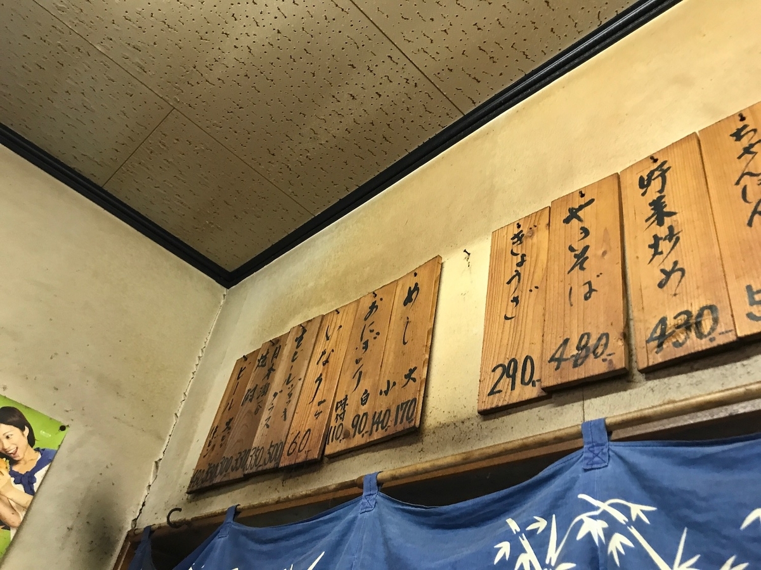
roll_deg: -11.0
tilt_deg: +37.5
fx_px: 616
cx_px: 380
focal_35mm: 28
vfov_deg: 49.7
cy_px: 285
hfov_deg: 63.4
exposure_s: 1/15
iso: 50
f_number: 1.8
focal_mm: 3.99
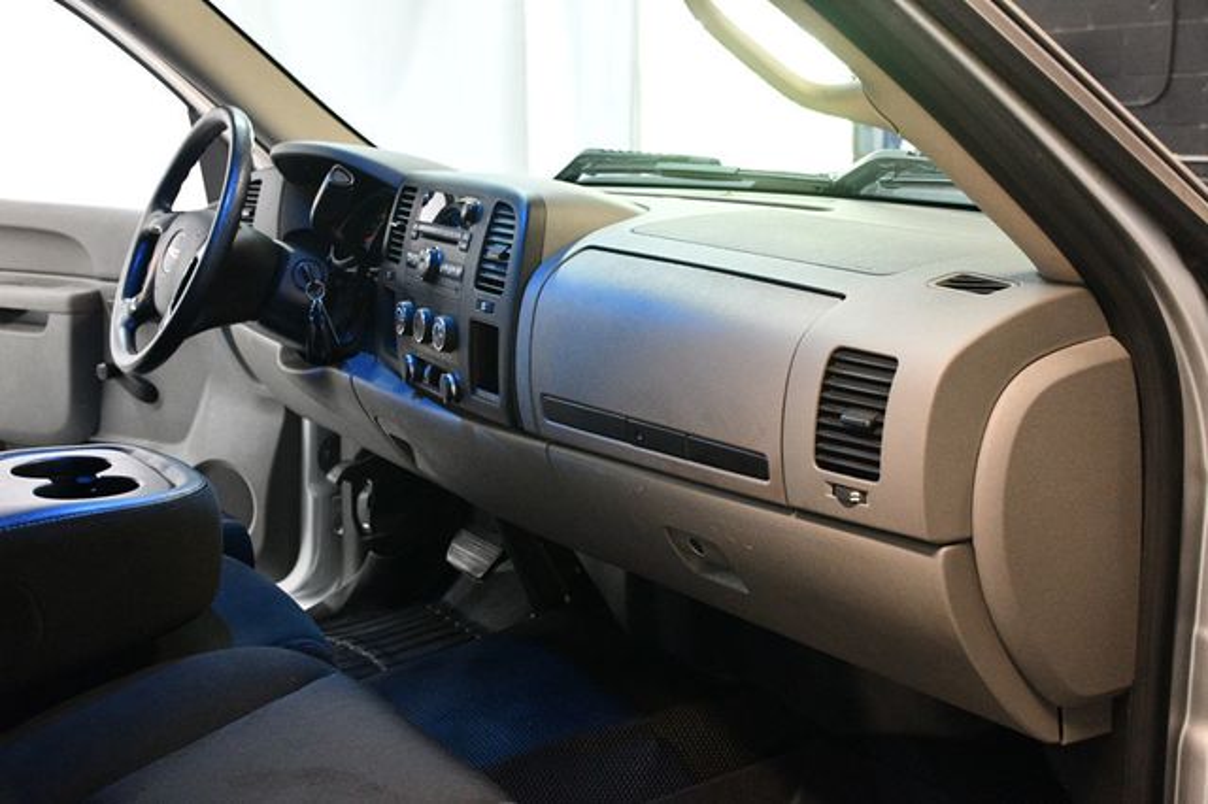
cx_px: 604
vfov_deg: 29.8
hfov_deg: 43.6
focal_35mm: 45
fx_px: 1509
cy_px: 402
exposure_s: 1/60
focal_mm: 30
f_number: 4
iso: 3600
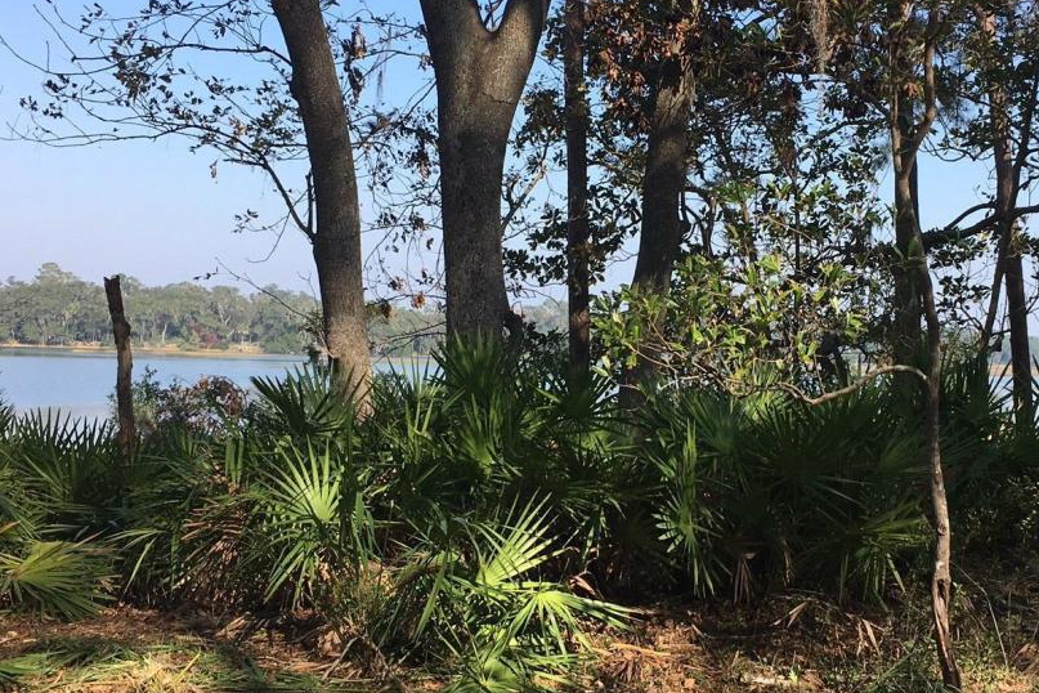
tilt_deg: -4.5
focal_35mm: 51
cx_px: 612
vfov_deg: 26.5
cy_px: 374
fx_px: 1472
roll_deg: -1.4
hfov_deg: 38.8
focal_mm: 4.15
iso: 25
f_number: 2.2
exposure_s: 1/845
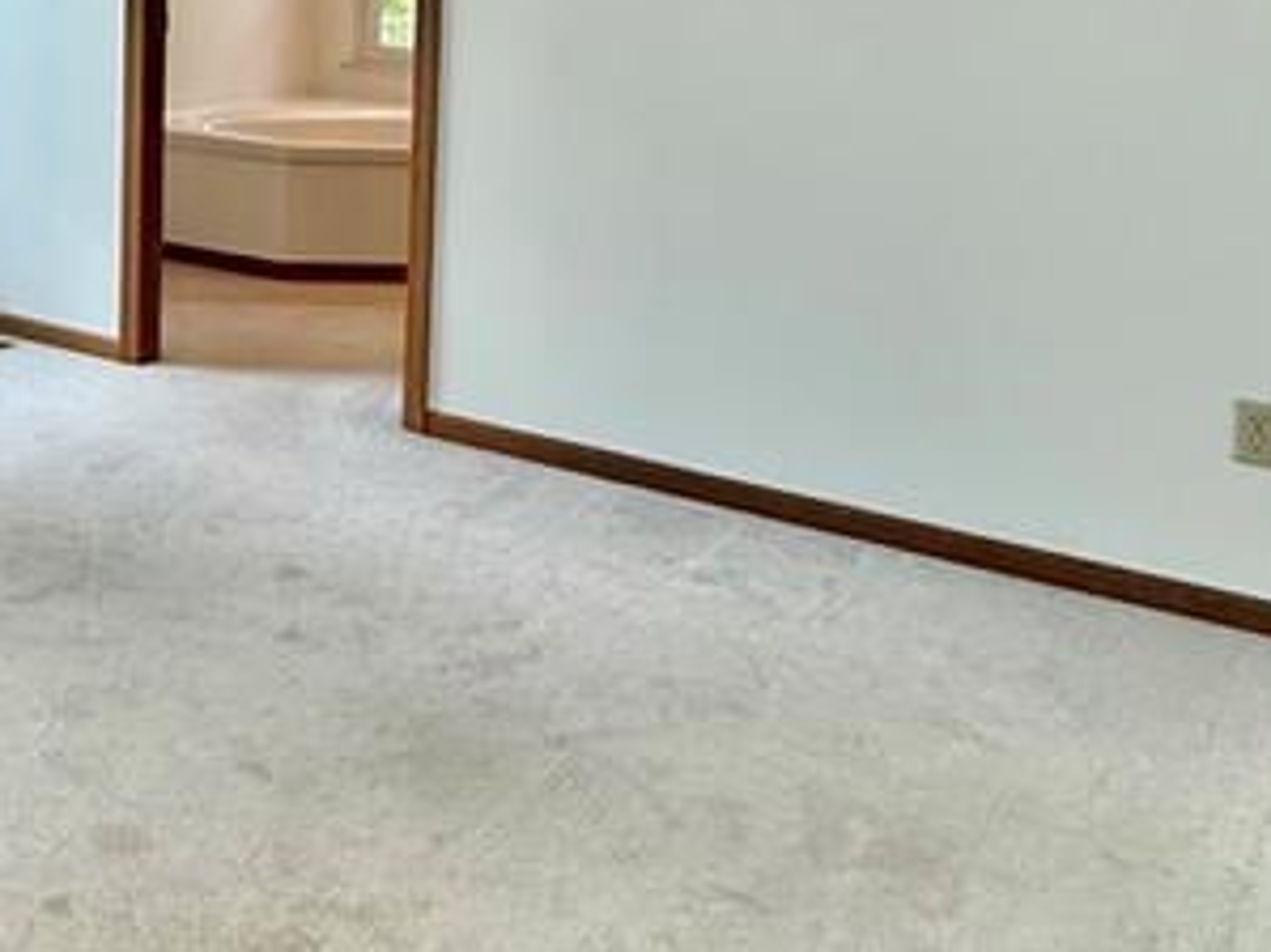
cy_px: -26
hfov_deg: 31.1
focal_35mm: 48
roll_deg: -0.3
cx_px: -374
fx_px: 1762
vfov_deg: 28.2
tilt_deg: -2.9
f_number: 2.2
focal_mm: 2.22
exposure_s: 1/120
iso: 80
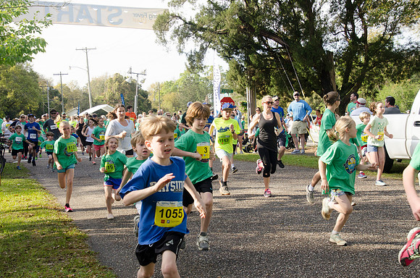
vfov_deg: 25.6
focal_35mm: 52
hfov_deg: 37.9
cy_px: 139
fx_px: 611
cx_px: 210
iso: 640
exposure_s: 1/640
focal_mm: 35
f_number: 8
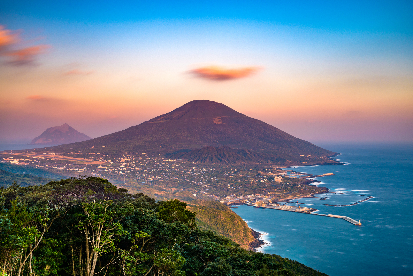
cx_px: 206
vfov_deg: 35.1
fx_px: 436
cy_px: 138
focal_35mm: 38
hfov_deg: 50.7
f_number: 8
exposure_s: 30
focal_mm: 38
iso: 100
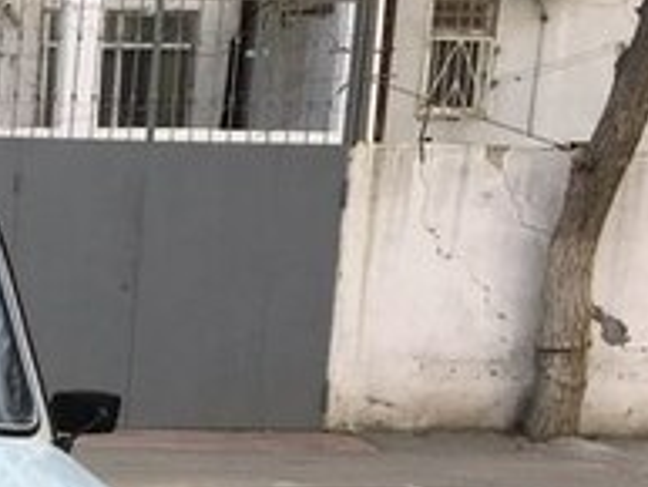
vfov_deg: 14.3
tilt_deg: -12.9
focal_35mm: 99
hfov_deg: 17.9
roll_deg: -1.7
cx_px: -306
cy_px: 647
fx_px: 1854
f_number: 2.2
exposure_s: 1/430
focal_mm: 4.15
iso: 25
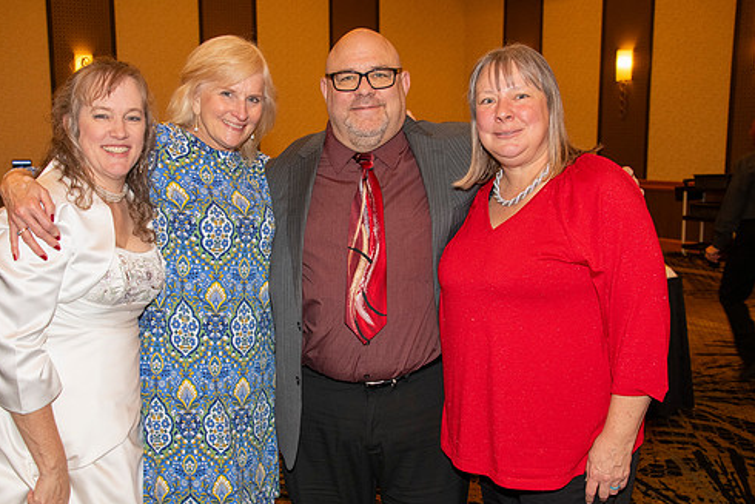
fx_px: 944
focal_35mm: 45
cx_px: 328
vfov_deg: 29.9
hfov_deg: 43.5
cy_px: 274
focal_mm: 38
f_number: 5.6
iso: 2000
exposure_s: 1/60
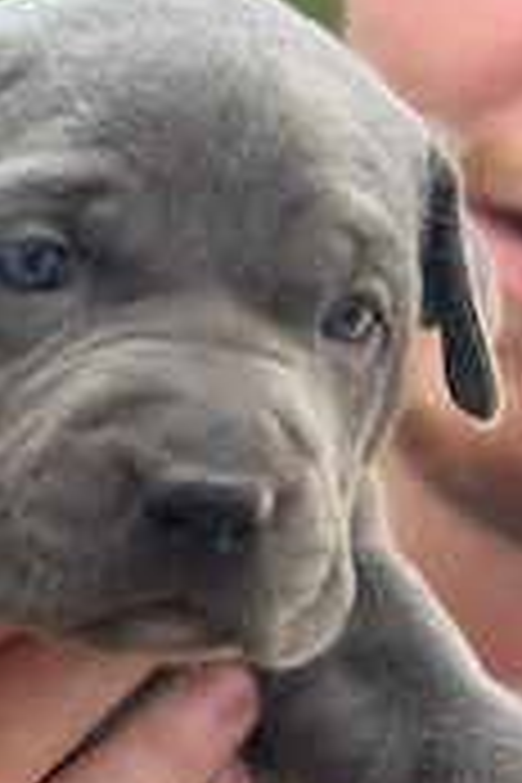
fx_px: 2501
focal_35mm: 115
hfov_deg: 11.6
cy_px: 518
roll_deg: -3.4
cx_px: -126
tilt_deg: +2.2
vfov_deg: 17.7
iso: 80
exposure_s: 1/566
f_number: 1.78
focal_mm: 6.76
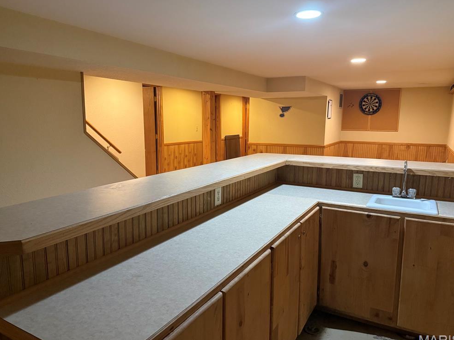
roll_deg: +0.4
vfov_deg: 54.9
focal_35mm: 25
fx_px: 328
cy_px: 173
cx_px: 229
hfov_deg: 69.4
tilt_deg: -8.6
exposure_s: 1/60
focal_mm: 6.76
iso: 640
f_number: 1.78
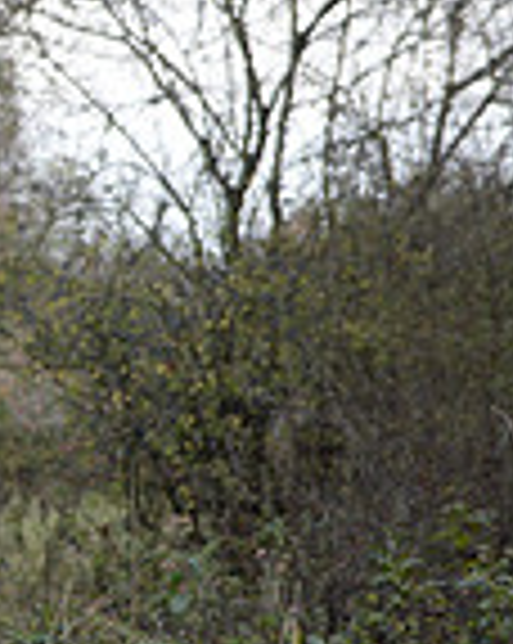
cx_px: -724
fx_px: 10860
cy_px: 419
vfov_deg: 3.4
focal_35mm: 571
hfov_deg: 2.7
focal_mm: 150
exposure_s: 1/1250
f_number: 2.8
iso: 800
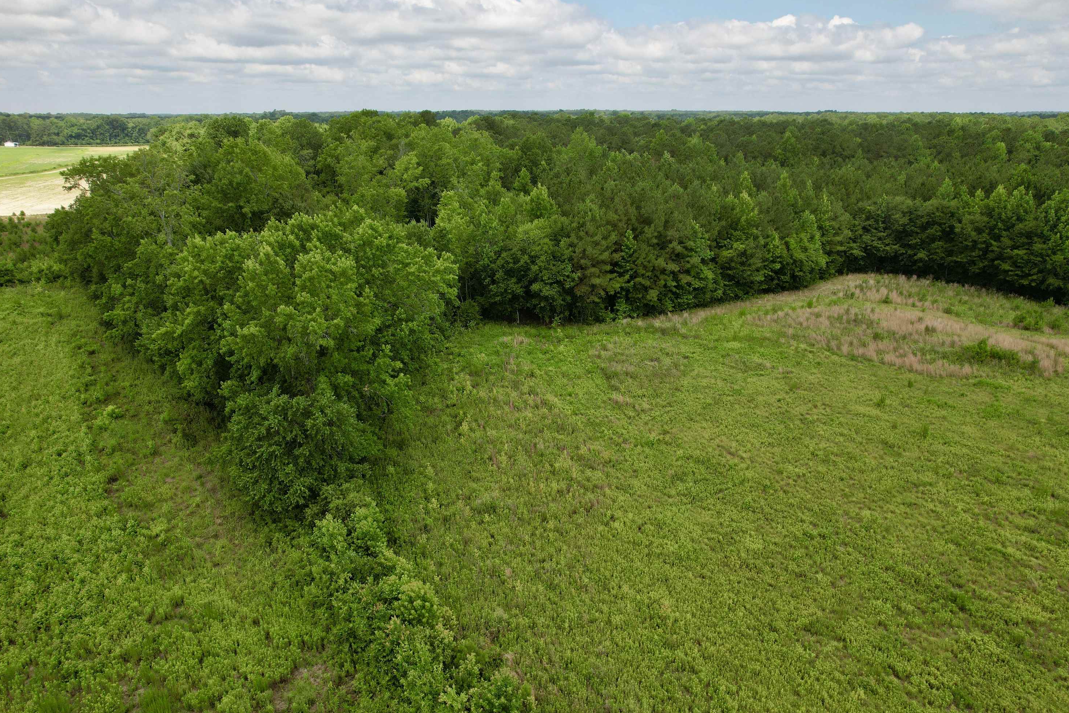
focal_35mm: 23
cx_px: 526
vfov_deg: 55.1
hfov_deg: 76.1
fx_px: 683
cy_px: 359
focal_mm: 8.38
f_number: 2.8
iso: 110
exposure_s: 1/1600
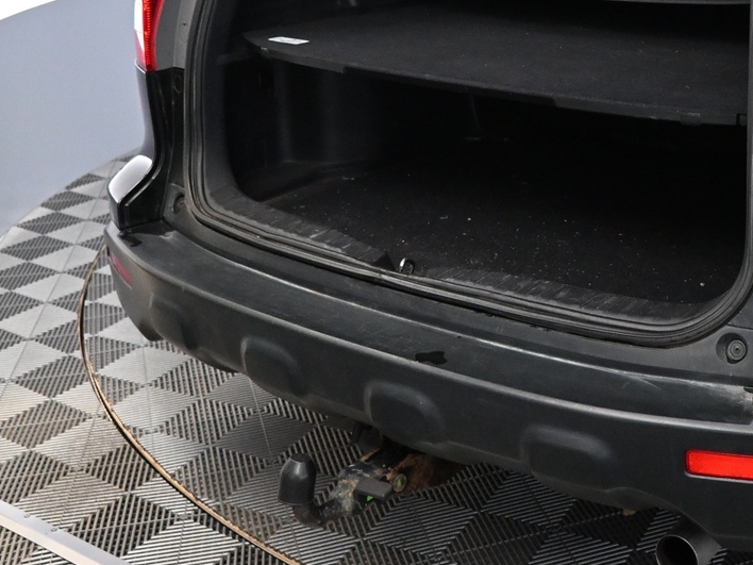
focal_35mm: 56
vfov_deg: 25.2
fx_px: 1220
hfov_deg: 33.3
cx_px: 607
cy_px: 53
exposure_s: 1/125
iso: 2800
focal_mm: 17
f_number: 3.5
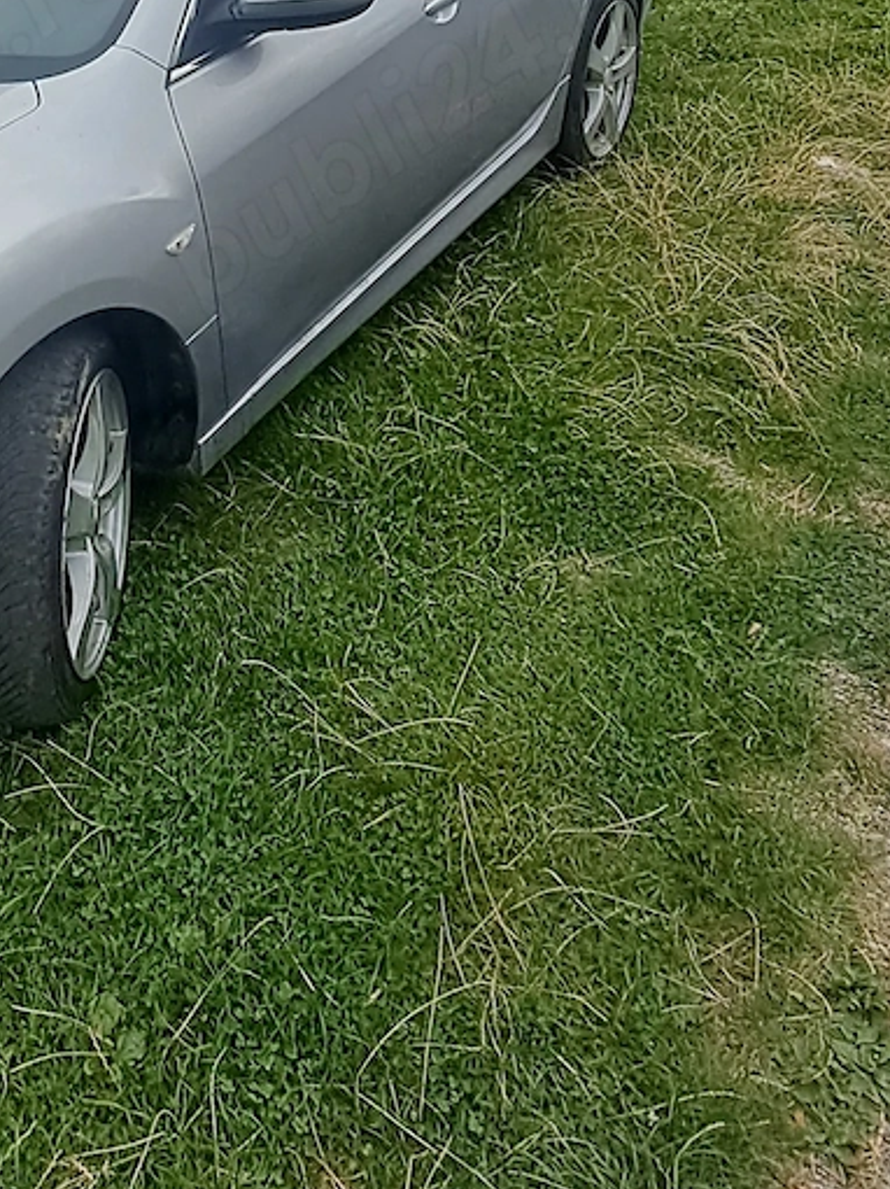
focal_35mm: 34
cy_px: 242
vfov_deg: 50.8
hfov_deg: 39.7
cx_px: 149
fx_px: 1167
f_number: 2.2
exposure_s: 1/1610
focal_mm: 1.42
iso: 40
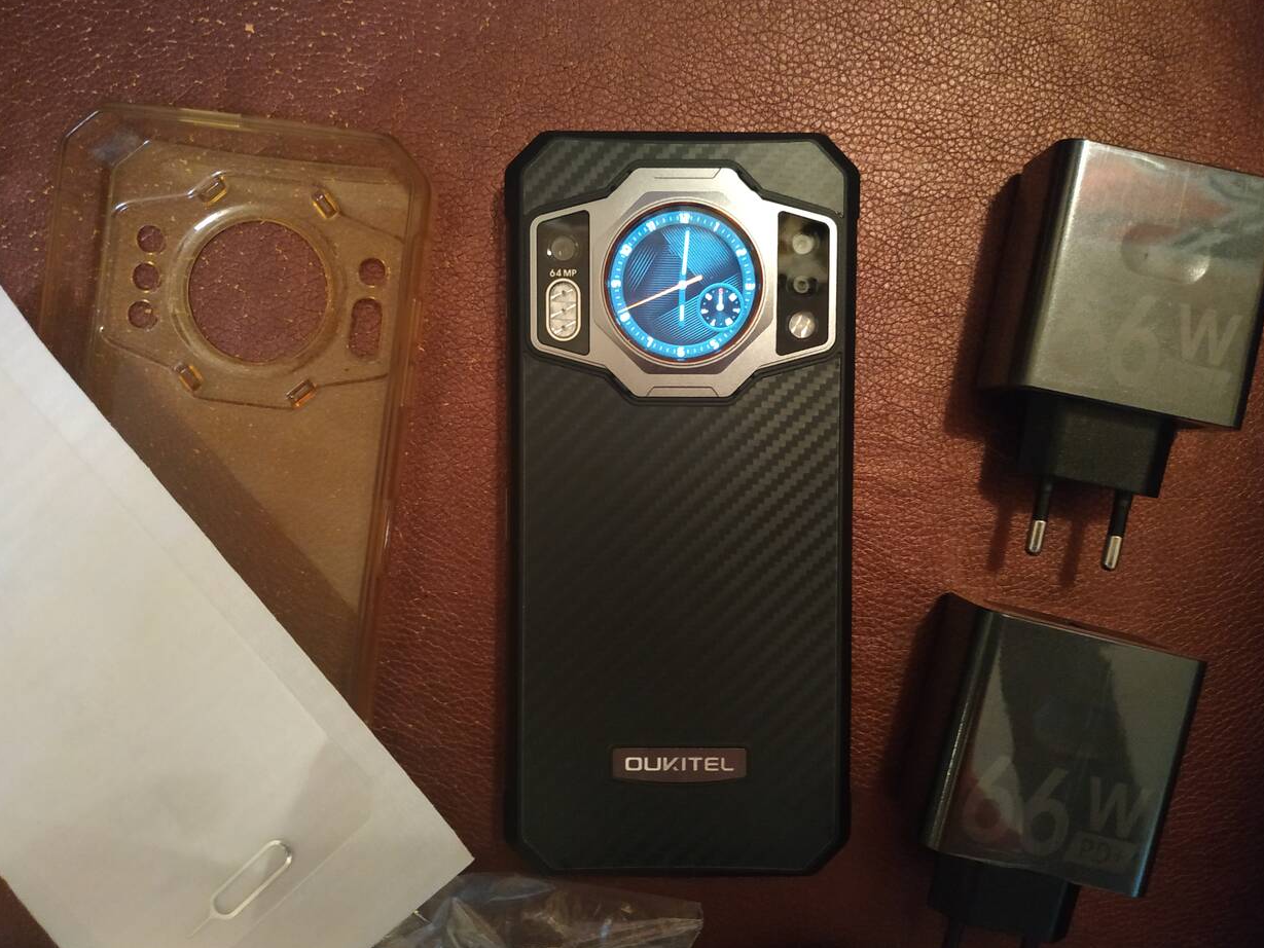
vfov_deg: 54.9
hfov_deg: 69.4
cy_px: 465
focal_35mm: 25
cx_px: 638
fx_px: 913
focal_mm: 3.94
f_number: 1.9
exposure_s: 1/17
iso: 1600
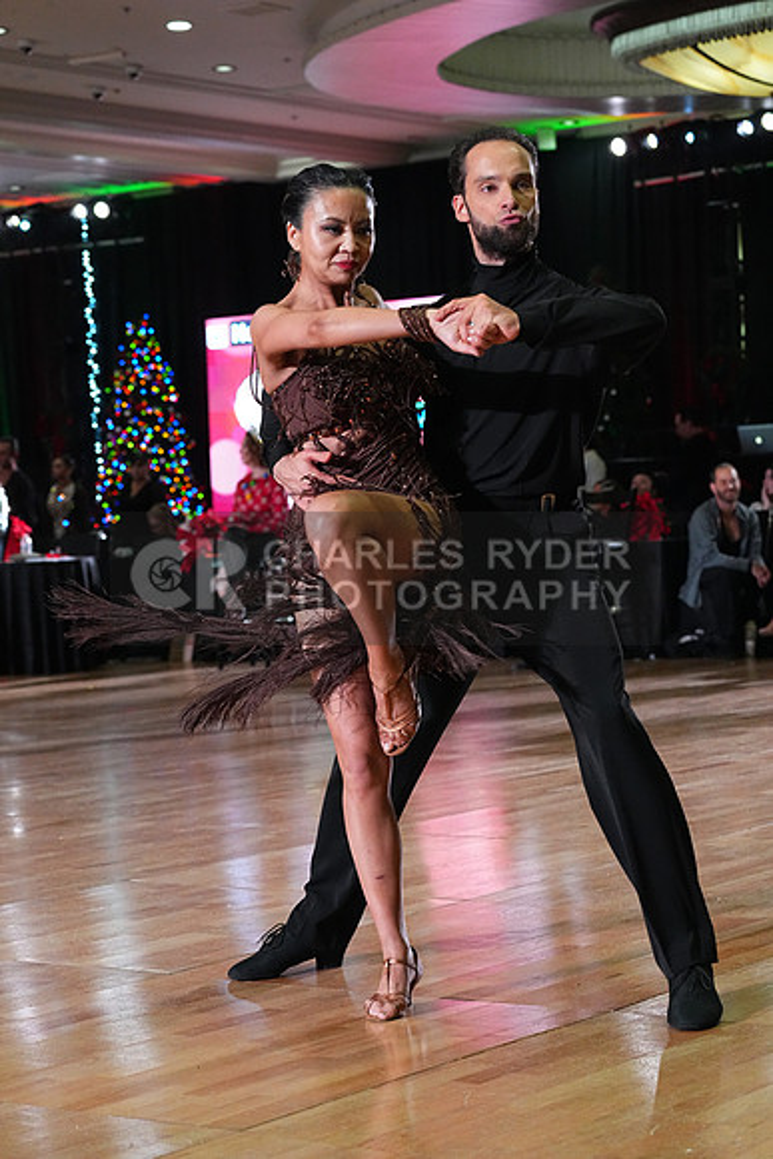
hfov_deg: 17.1
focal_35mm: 80
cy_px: 580
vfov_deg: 25.4
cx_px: 386
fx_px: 2575
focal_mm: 80
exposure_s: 1/400
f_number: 5.6
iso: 8000
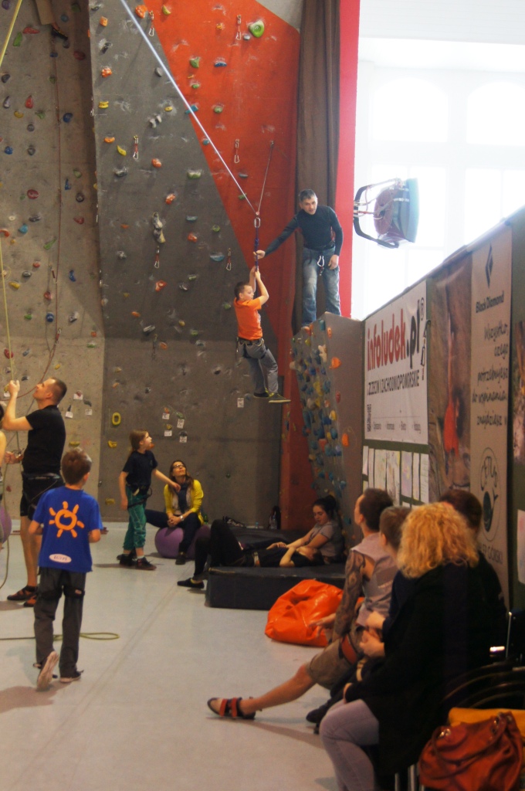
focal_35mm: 52
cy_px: 396
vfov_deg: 37.9
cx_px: 262
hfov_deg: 25.7
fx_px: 1151
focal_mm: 35
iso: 1250
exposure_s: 1/60
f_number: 5
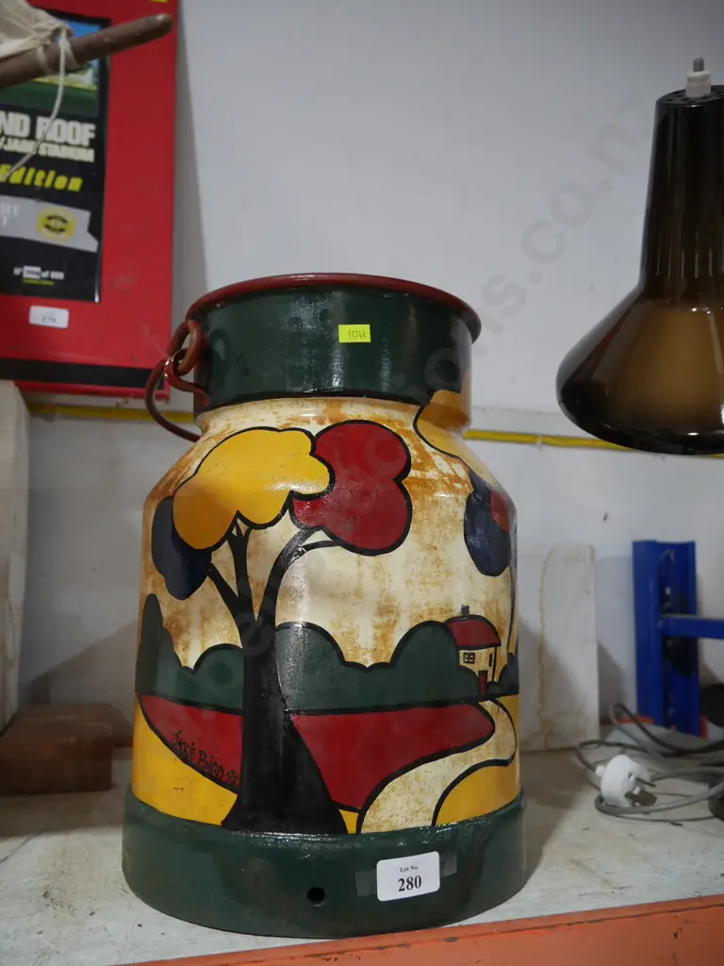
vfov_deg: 63.4
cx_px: 362
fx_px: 781
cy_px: 483
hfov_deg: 49.7
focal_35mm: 28
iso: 640
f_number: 3.5
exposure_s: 1/60
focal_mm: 14
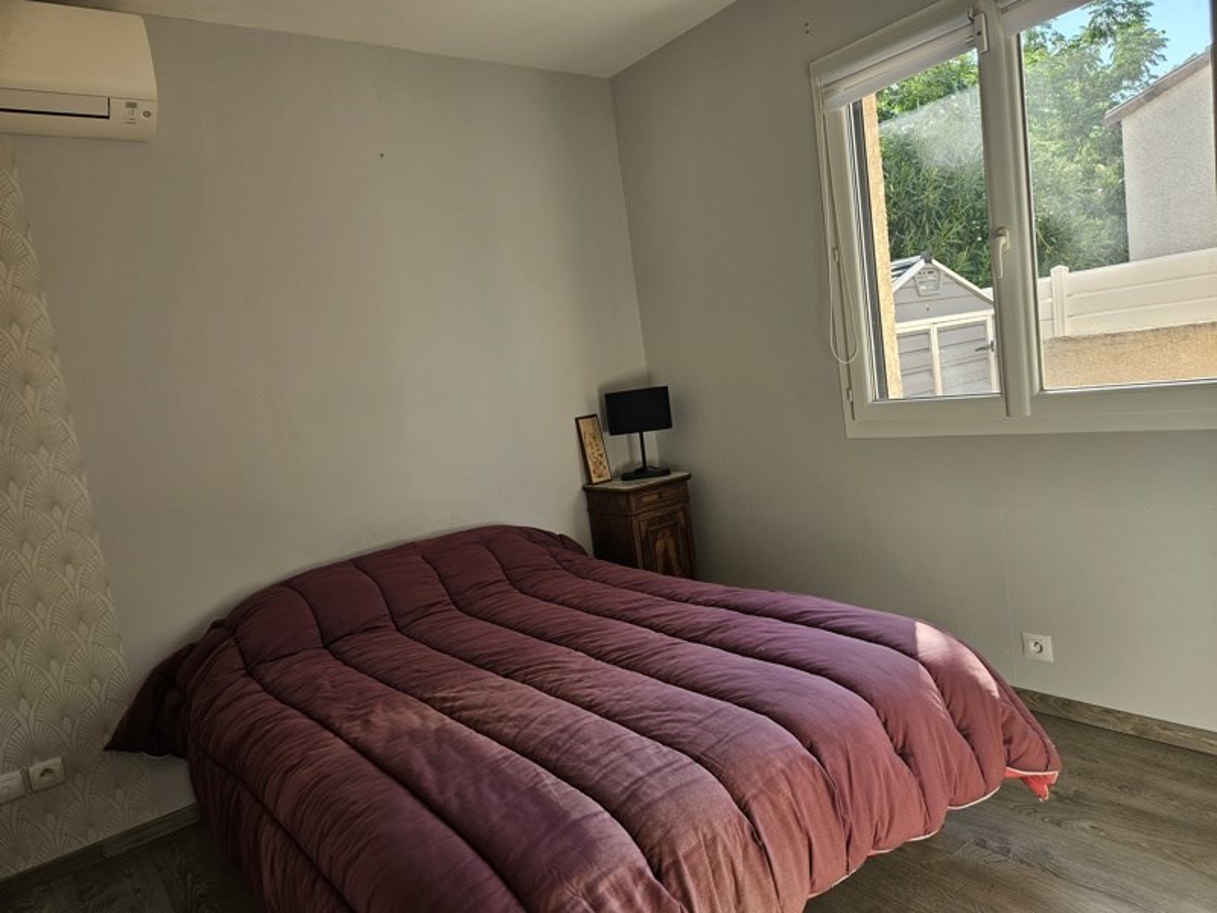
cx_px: 608
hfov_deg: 73.9
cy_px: 456
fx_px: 809
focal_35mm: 23
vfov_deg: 58.9
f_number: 1.8
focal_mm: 5.4
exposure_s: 1/180
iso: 40
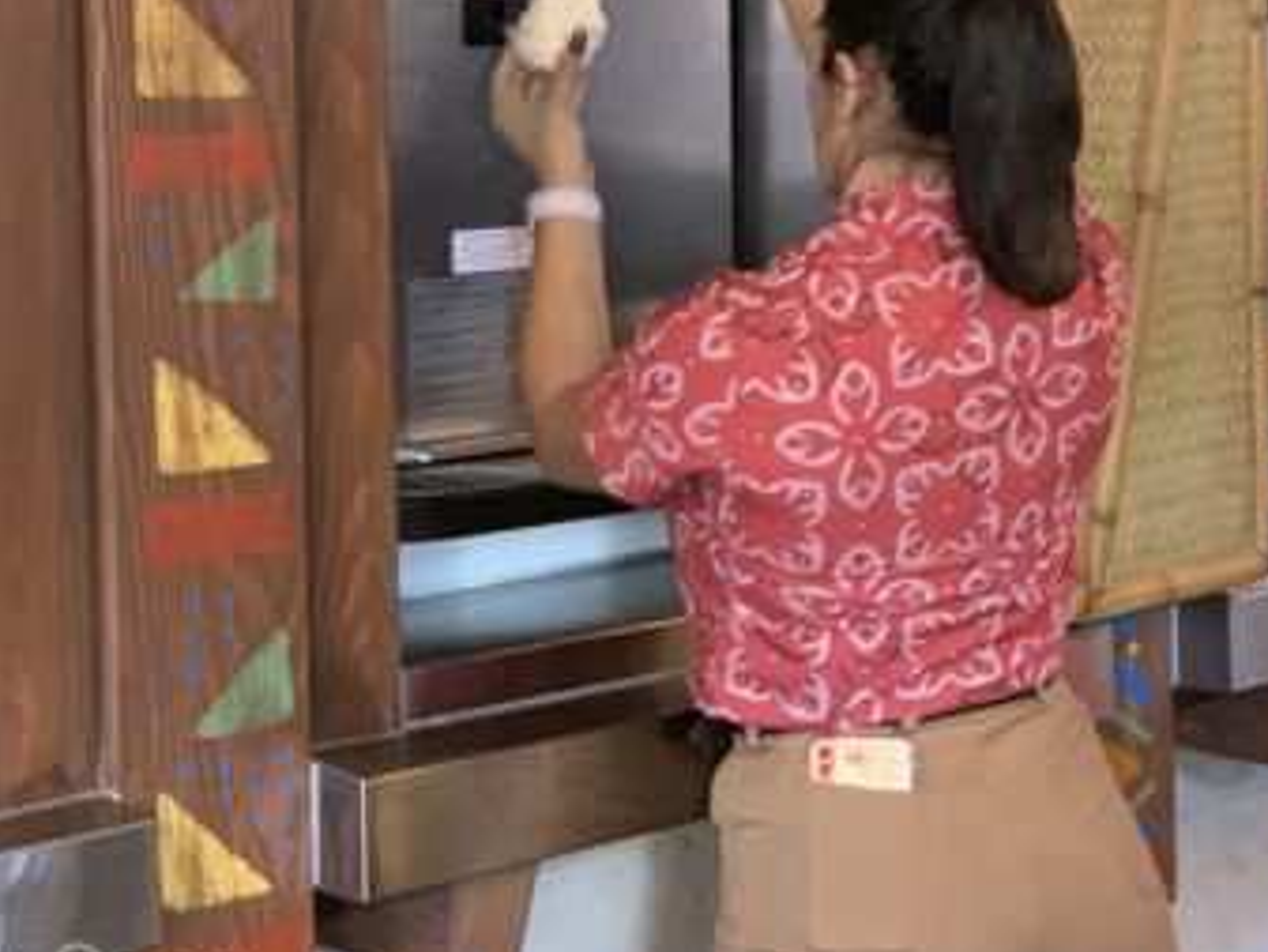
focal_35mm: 94
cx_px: 658
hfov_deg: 20.9
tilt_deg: -1.6
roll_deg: +0.4
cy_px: 181
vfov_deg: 15.6
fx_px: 3444
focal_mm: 6
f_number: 2.4
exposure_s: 1/30
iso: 640
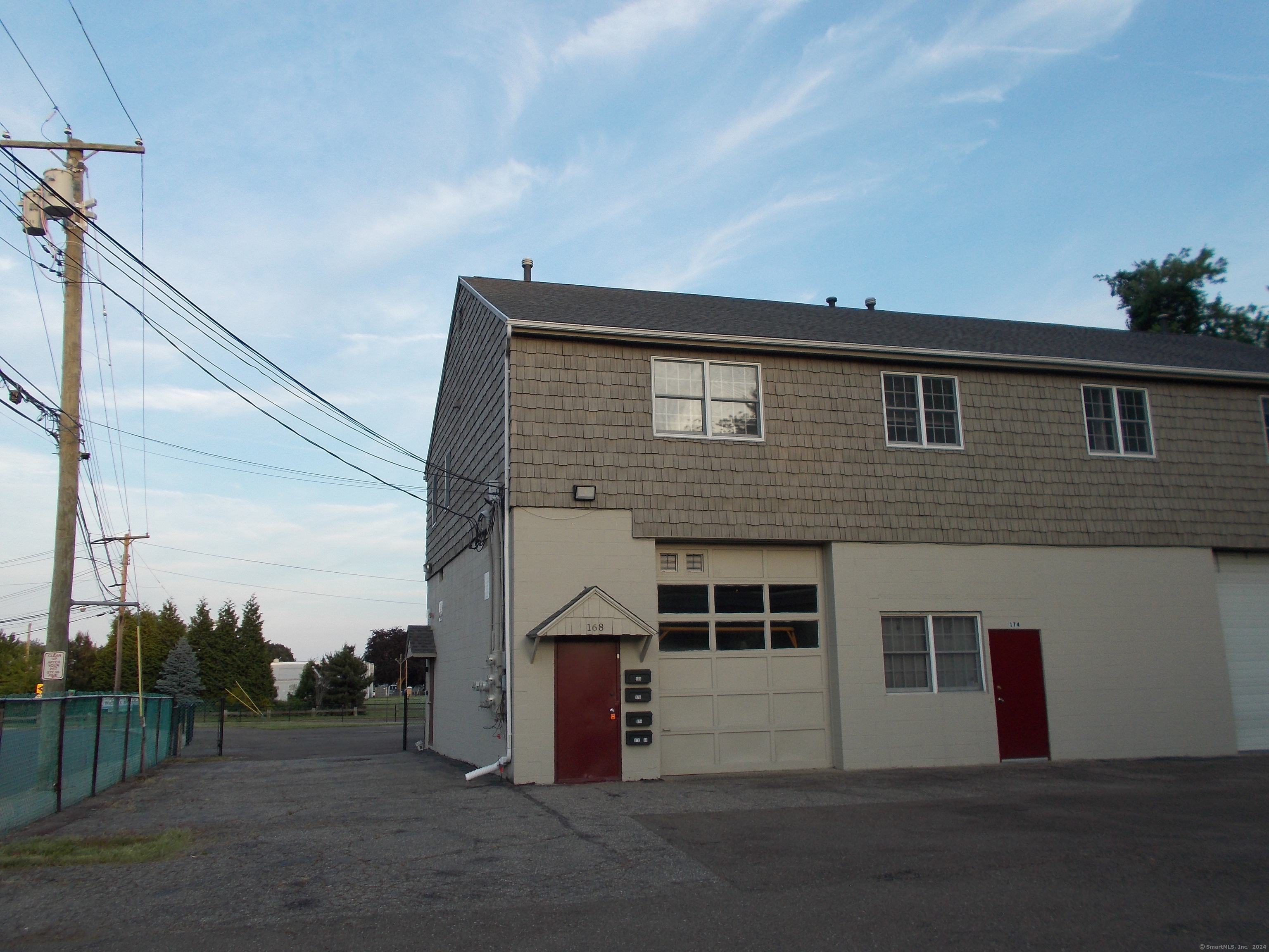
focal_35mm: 30
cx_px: 634
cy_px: 476
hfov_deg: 60.0
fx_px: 1100
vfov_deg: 46.8
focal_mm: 5.3
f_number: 3.4
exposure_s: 1/160
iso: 80
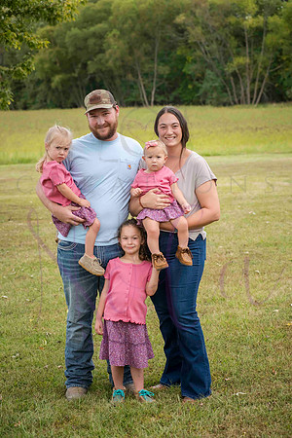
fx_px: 973
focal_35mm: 80
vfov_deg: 25.4
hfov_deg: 17.1
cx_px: 146
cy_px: 219
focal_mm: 80
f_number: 5.6
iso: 400
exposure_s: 1/400
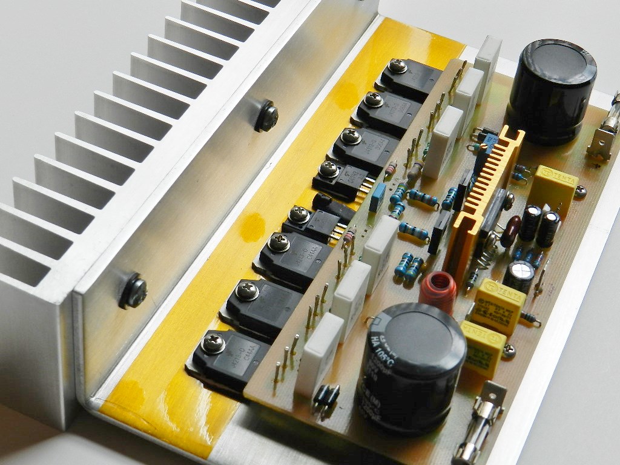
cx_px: 310
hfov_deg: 28.6
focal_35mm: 68
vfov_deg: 21.6
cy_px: 232
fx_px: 1218
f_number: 4.7
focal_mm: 12.1
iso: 160
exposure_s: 1/160
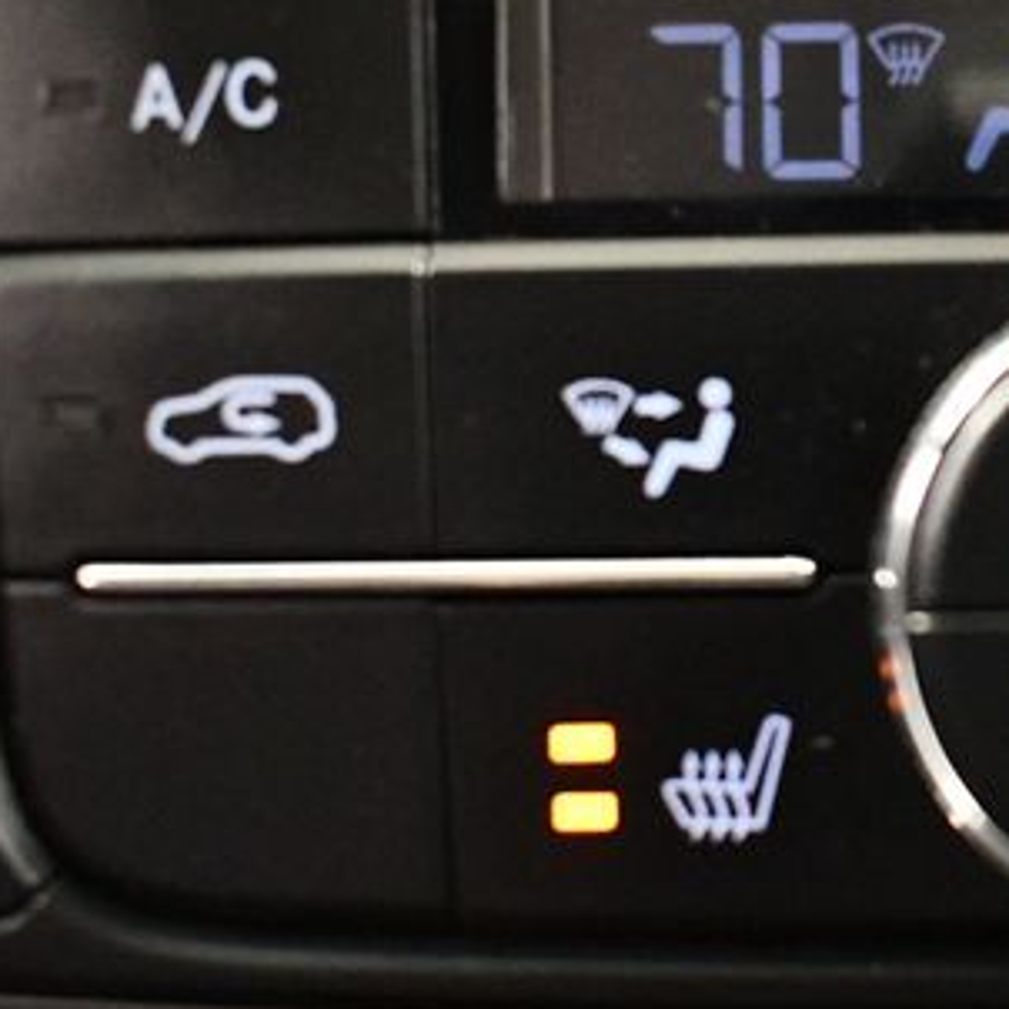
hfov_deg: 25.0
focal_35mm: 65
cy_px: 421
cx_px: 1052
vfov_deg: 26.5
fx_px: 2144
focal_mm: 18
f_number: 3.5
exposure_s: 1/60
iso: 10000
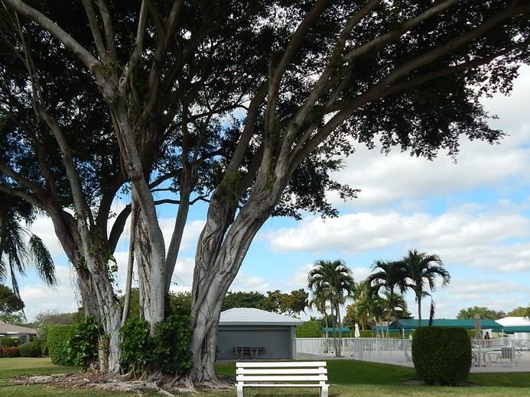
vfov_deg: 40.8
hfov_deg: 53.7
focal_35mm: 34
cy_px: 292
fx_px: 521
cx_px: 220
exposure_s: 1/400
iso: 125
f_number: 6
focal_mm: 4
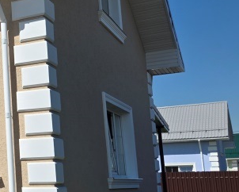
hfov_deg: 21.1
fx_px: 538
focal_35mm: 76
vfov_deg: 20.2
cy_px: 98
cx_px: -121
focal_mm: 5.4
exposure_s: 1/3143
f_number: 1.8
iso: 25
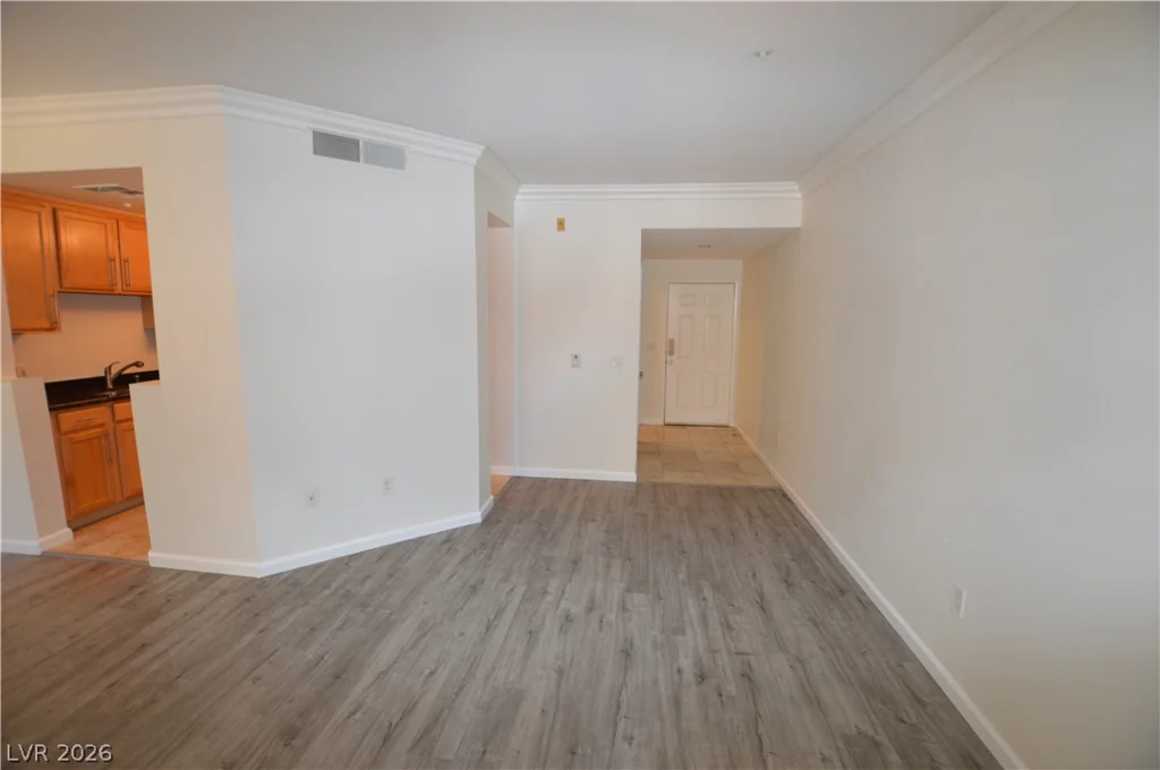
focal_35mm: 15
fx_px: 483
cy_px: 385
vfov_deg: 77.2
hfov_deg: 100.5
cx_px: 580
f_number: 4
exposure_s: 1/60
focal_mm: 10
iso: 400
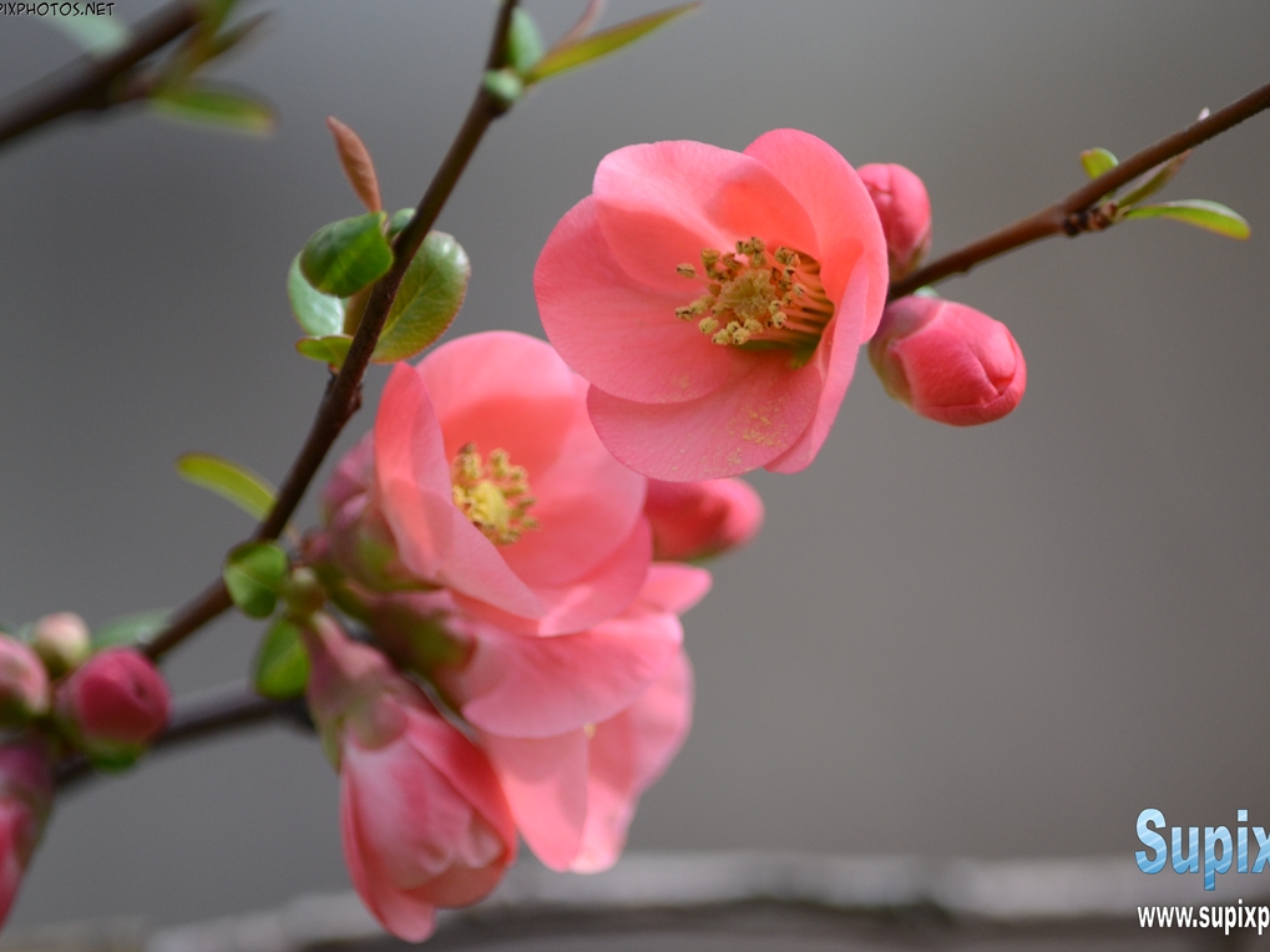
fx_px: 17938
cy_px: 477
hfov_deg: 4.1
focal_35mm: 489
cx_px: 694
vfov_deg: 3.0
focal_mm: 300
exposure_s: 1/400
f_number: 5.6
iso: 400
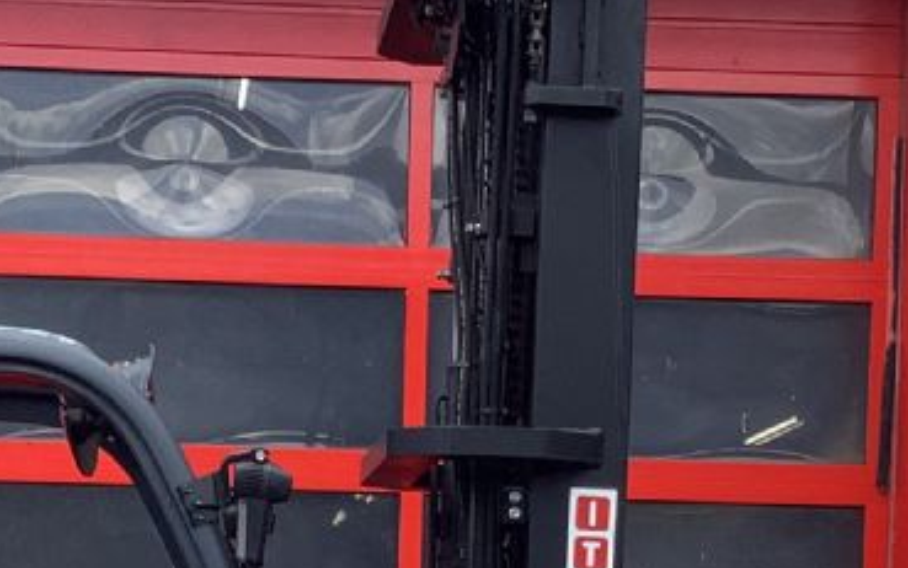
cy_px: 740
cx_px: 263
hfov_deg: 18.2
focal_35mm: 114
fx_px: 2822
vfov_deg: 11.2
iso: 25
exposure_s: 1/416
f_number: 2.4
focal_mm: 3.3
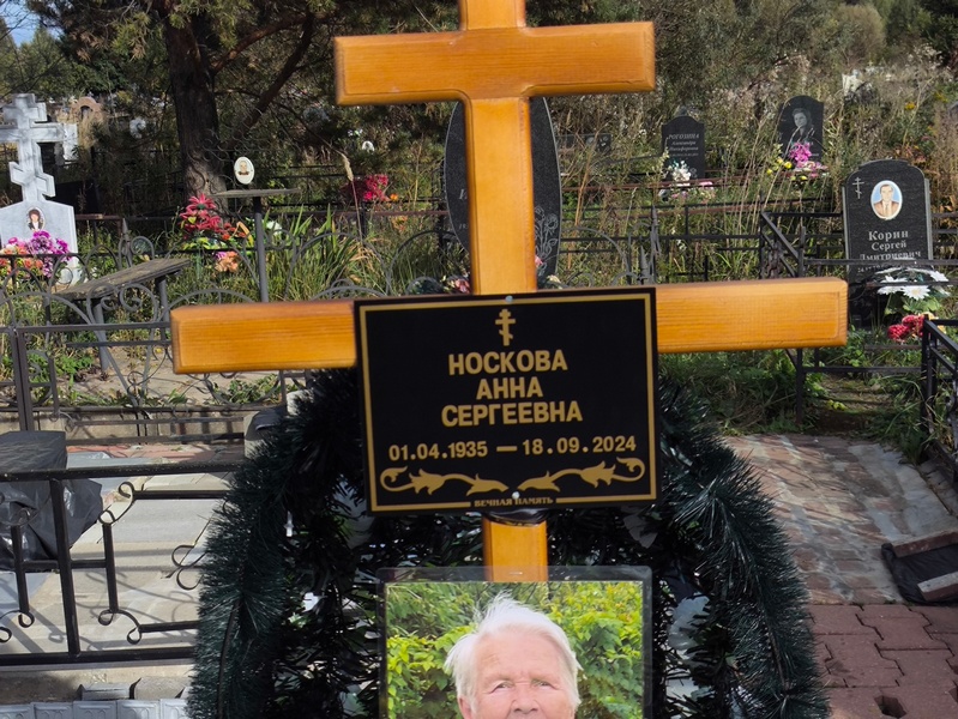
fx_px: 1384
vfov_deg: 29.1
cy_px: 360
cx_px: 479
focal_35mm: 50
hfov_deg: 38.2
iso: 50
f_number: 1.7
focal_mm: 4.71
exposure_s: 1/2162
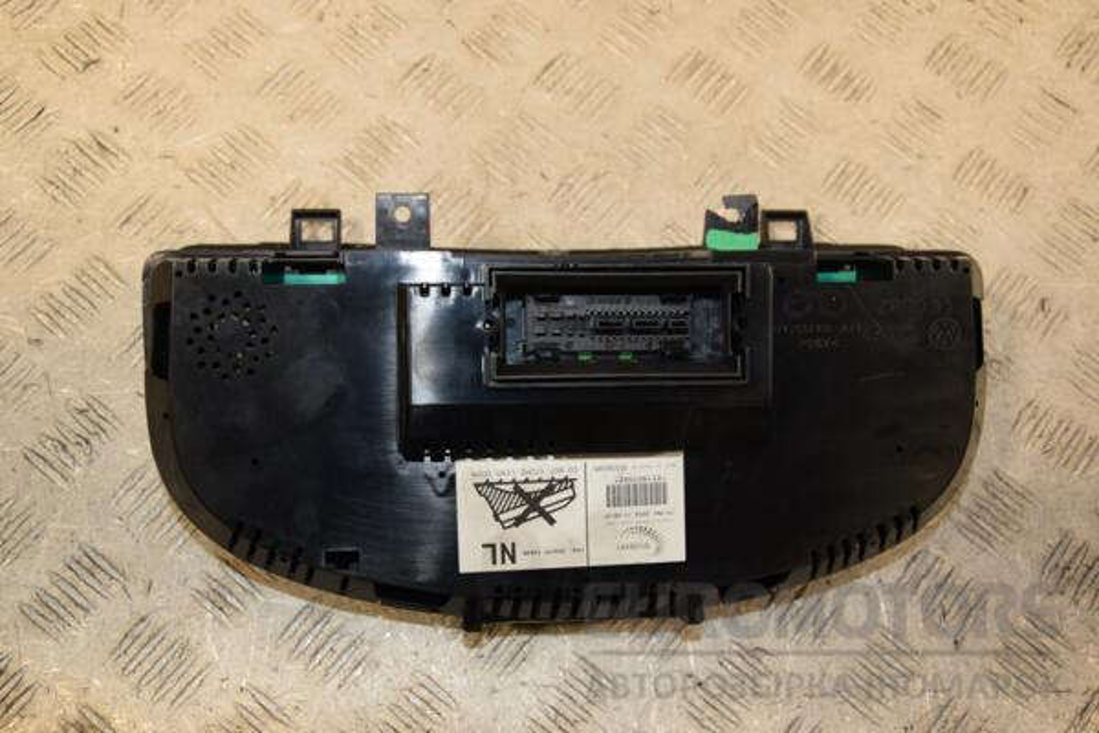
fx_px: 1190
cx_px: 550
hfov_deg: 49.6
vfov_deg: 34.2
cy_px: 366
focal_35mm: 39
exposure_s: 1/200
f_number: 6.3
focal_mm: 26
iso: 800
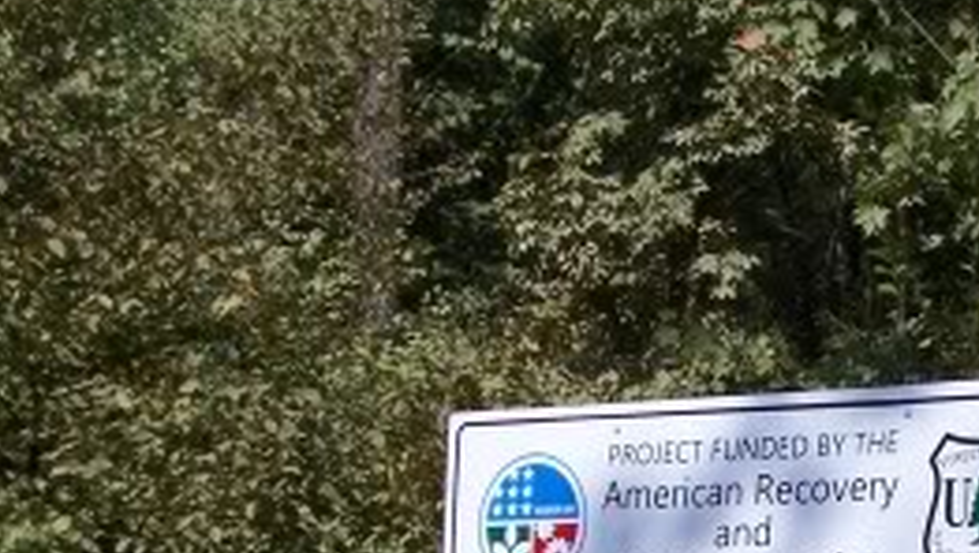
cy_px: 598
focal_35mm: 101
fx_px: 2625
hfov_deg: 20.7
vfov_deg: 11.9
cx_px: 856
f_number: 4
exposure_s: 1/640
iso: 64
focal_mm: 6.3
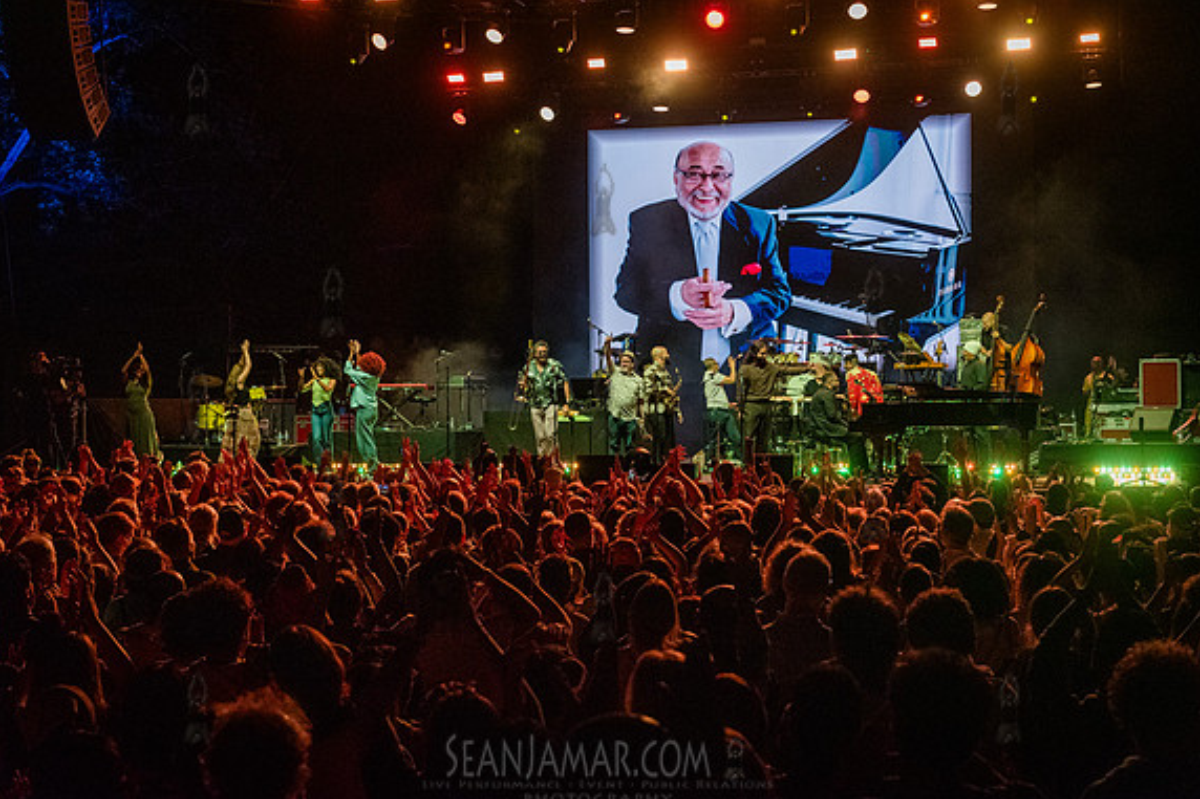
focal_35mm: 60
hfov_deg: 33.4
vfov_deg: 22.6
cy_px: 402
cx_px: 595
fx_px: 1999
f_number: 4
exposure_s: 1/1000
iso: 6400
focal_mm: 58
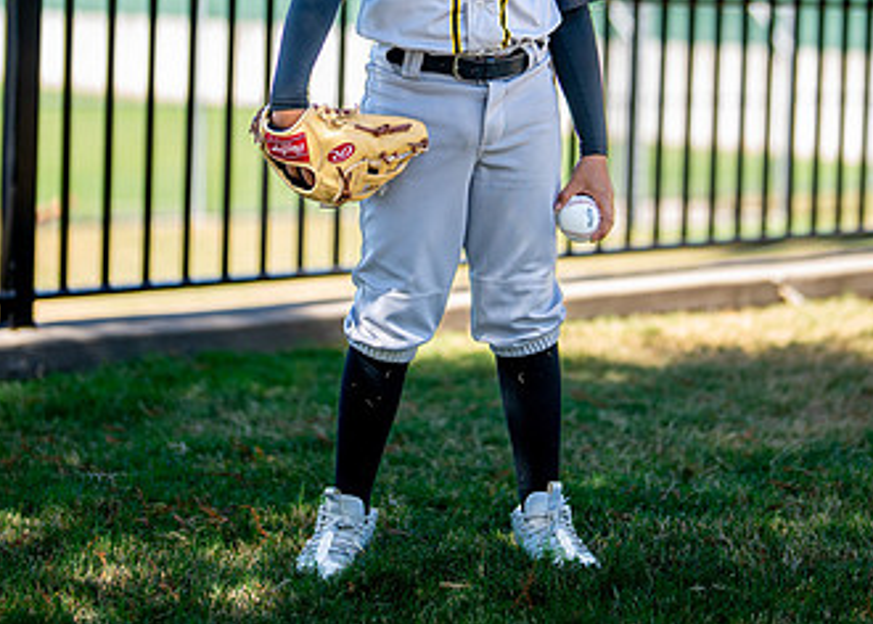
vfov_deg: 13.3
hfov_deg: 18.7
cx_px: 489
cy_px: 46
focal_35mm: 107
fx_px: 2654
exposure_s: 1/1600
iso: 100
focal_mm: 50
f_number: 1.2
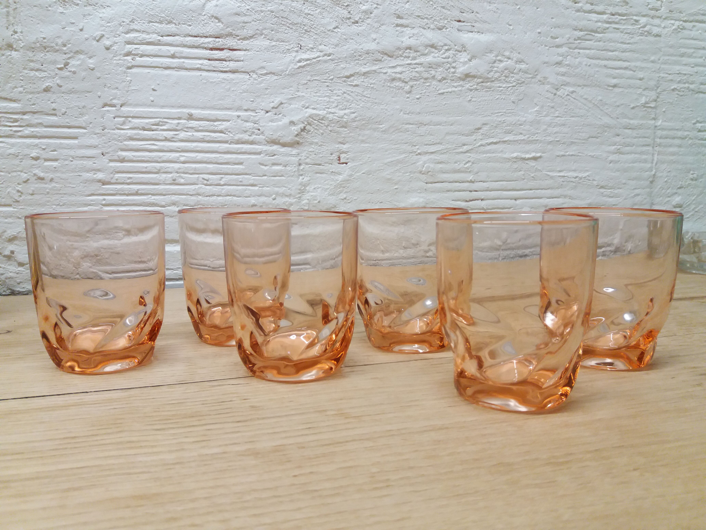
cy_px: 265
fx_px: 571
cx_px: 353
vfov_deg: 49.7
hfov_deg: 63.4
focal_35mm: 28
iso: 100
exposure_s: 1/100
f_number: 1.9
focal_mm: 3.7
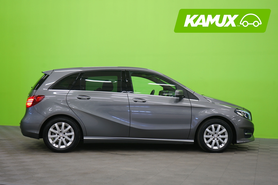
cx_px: 139
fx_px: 363
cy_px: 92
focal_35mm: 47
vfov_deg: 28.6
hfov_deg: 41.9
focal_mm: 47
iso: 400
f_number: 5
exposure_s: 1/8
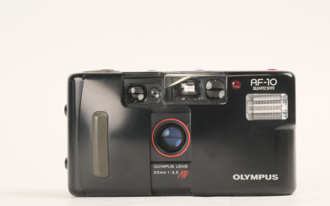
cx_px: 184
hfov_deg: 18.6
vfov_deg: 11.7
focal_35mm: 112
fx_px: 1007
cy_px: 124
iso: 3200
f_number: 14
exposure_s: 1/60
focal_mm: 60
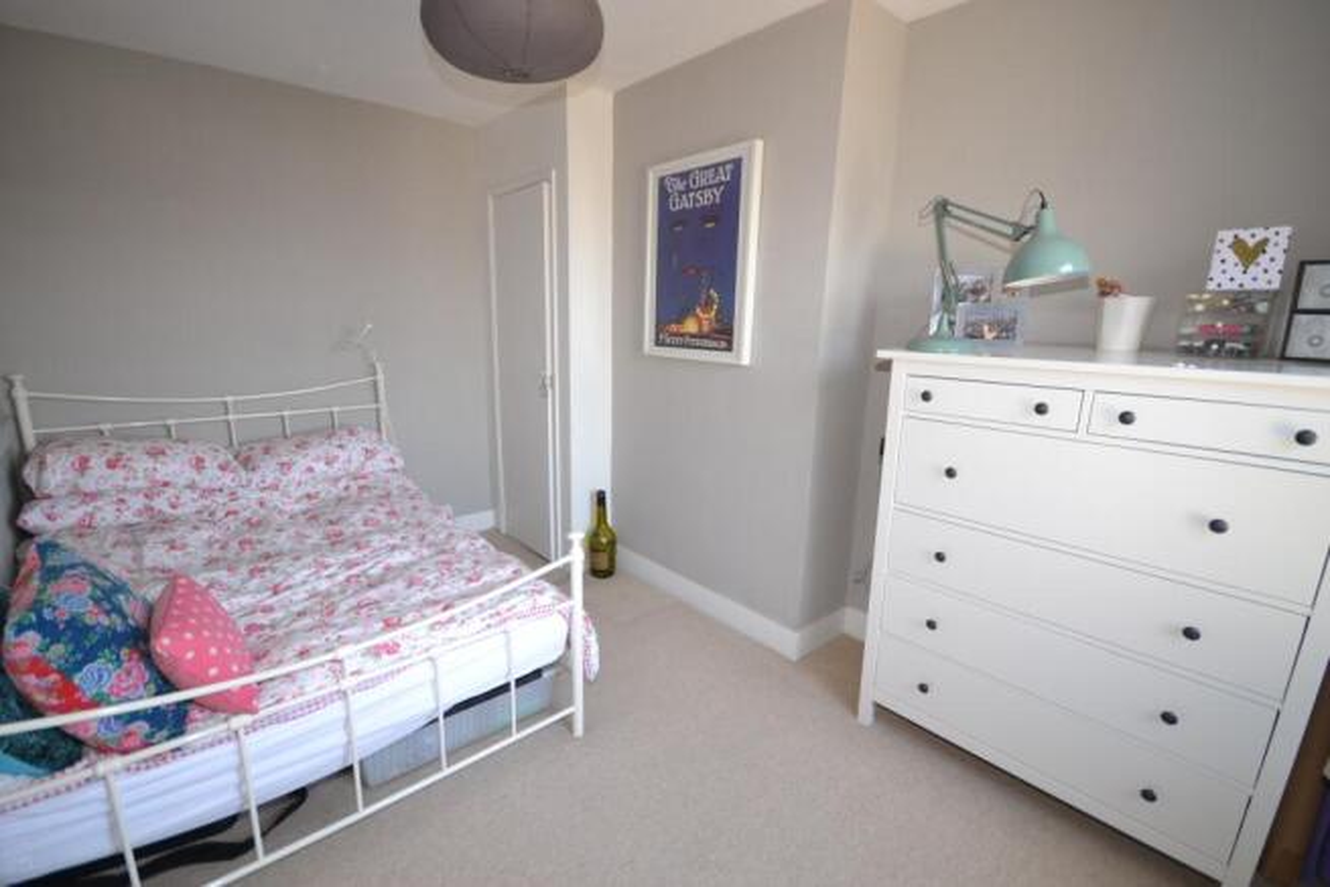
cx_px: 665
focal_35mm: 15
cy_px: 444
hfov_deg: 100.4
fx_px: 554
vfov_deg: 77.4
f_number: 4
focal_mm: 10
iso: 500
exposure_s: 1/60
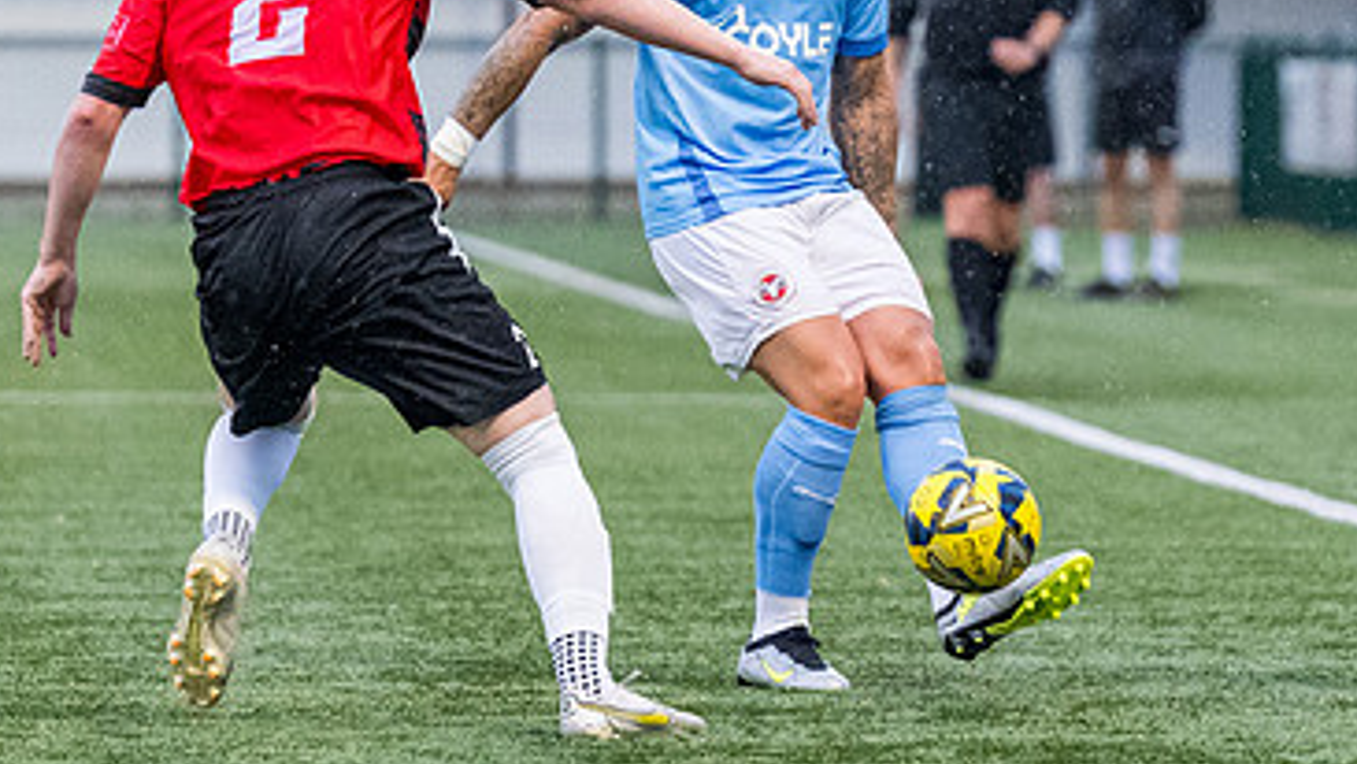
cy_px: 127
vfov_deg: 2.5
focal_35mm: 482
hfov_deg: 4.5
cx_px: 788
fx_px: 17346
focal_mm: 140
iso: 4000
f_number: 2.8
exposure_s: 1/1250
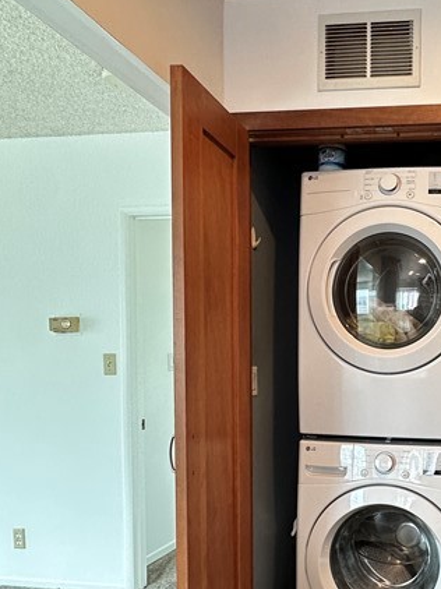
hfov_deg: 38.3
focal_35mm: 34
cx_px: 414
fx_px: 578
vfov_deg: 53.0
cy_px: 388
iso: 200
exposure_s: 1/120
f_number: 2.2
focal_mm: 2.22
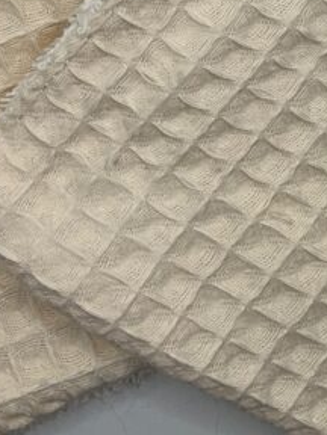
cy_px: -192
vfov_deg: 17.4
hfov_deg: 14.3
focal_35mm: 103
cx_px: 272
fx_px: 1297
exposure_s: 1/378
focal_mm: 3
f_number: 1.8
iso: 25
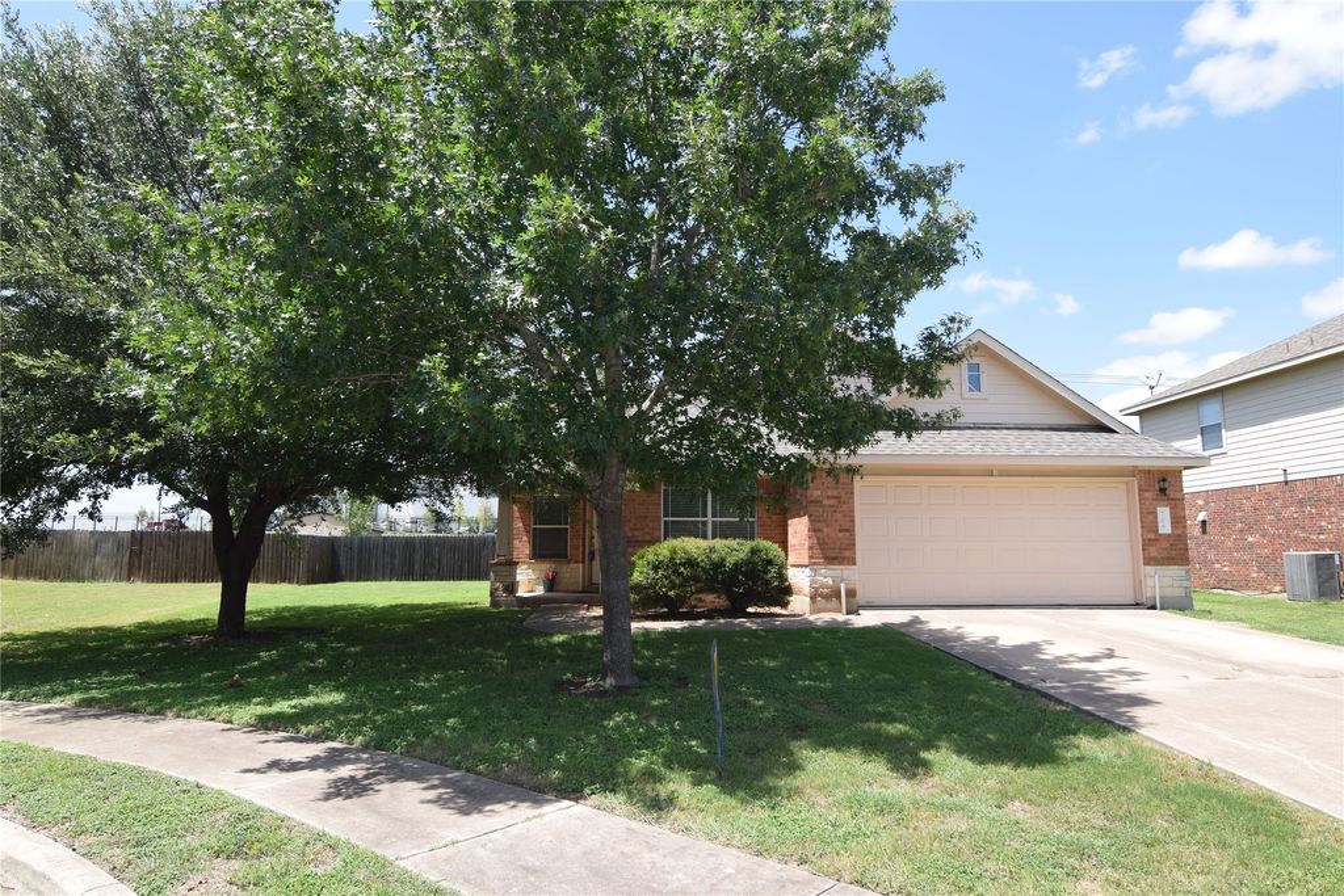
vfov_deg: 59.5
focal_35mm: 21
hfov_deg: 81.2
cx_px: 672
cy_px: 448
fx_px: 784
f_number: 7.1
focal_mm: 14
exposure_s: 1/200
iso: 100
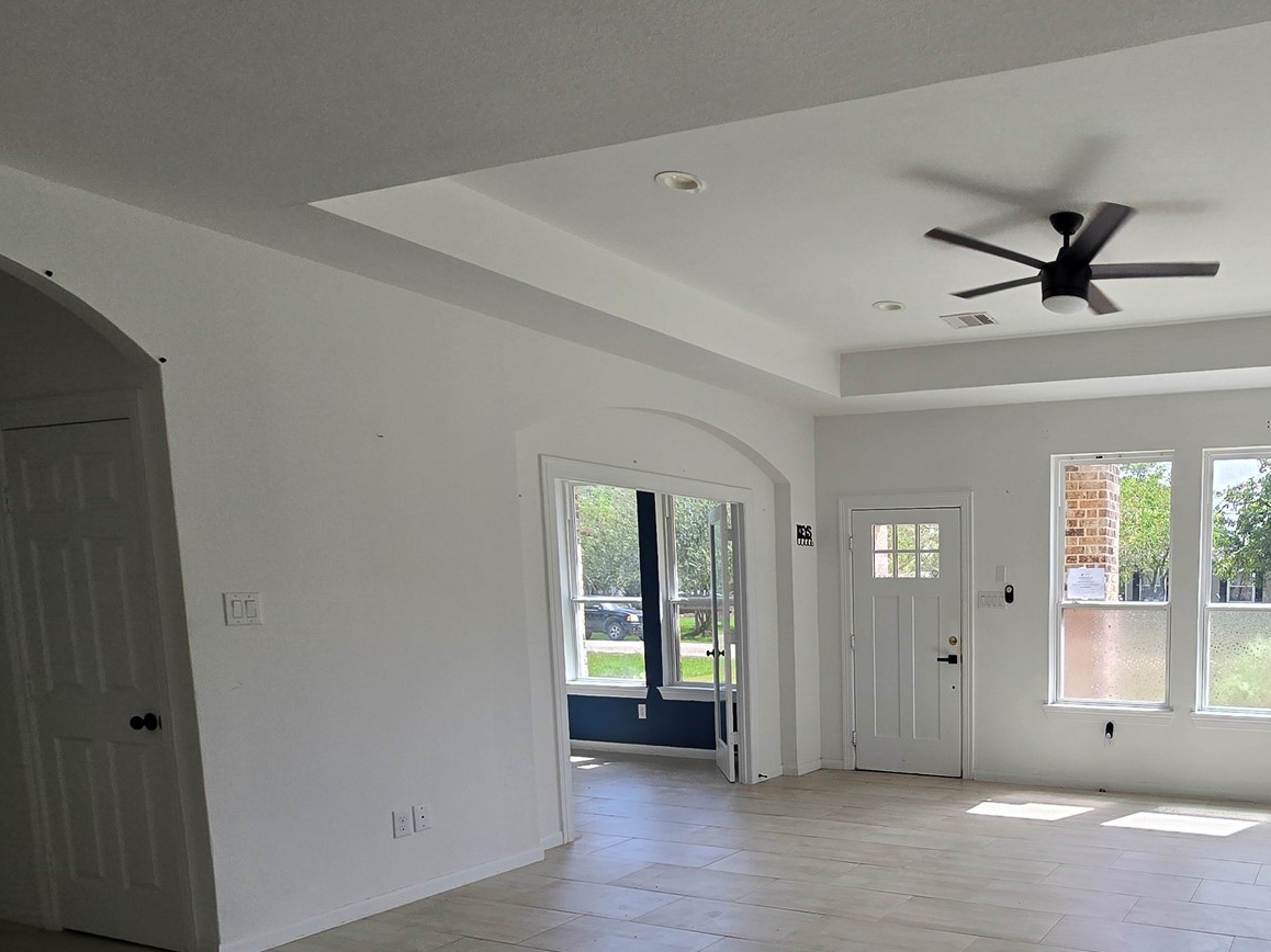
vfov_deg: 56.4
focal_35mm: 23
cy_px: 696
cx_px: 1022
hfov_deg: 66.9
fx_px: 844
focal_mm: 2.2
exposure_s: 1/235
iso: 50
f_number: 2.2
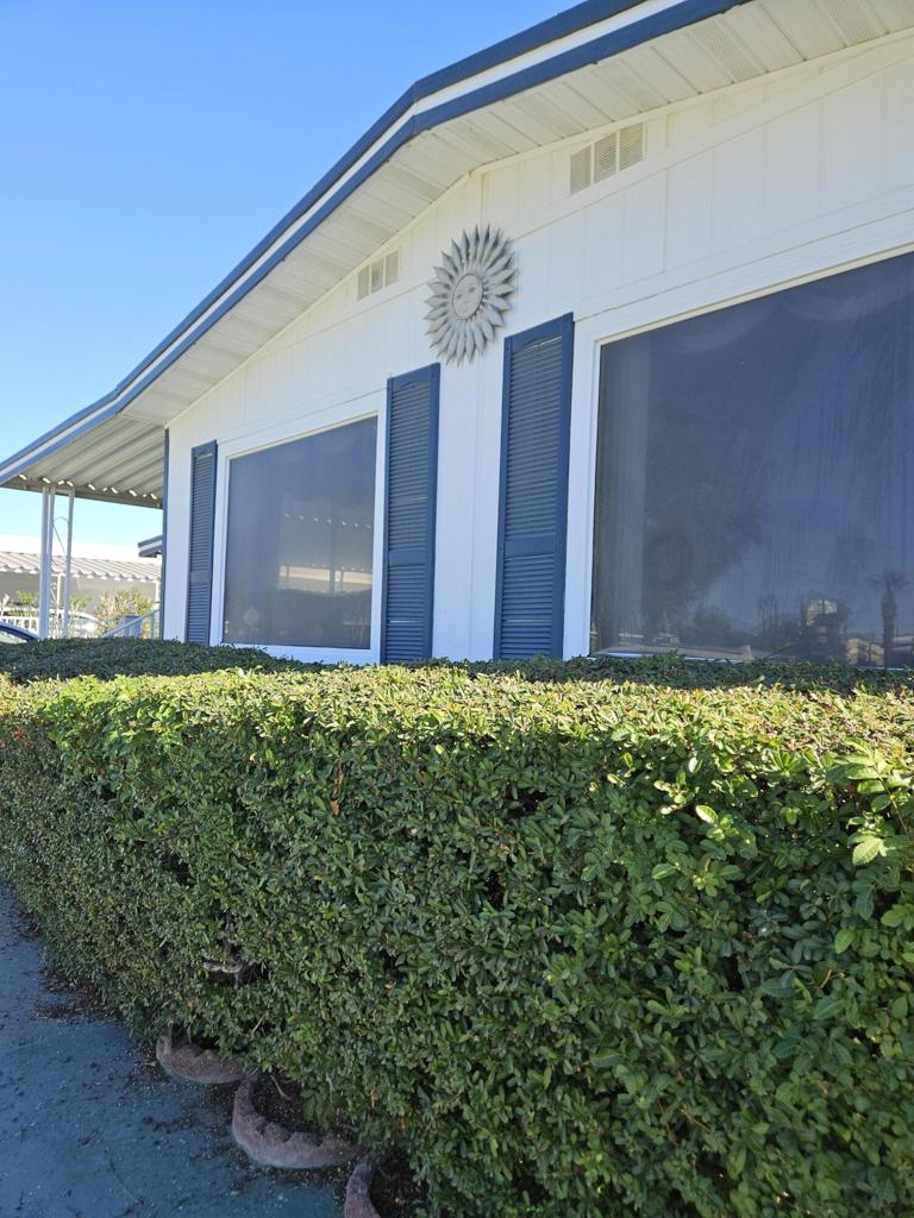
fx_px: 810
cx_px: 457
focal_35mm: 23
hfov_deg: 58.9
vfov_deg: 73.9
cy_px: 609
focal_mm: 5.4
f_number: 1.8
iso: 50
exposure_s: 1/1019
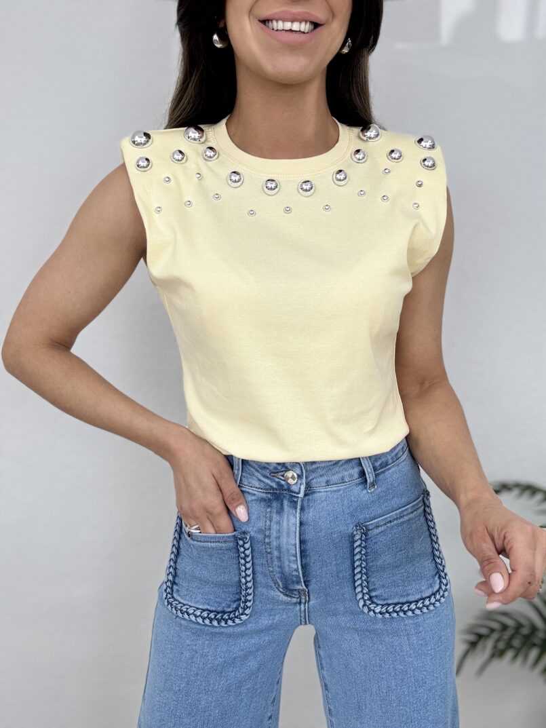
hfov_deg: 46.8
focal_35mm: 30
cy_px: 364
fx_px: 631
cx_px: 273
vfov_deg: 60.0
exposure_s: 1/100
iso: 32
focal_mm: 2.69
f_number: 1.9
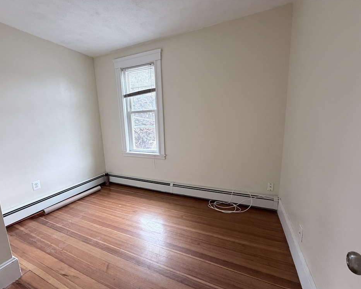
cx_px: 173
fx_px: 160
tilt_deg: -9.6
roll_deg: +2.9
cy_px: 147
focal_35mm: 15
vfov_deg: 84.0
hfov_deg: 96.8
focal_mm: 2.22
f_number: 2.2
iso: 320
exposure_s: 1/60
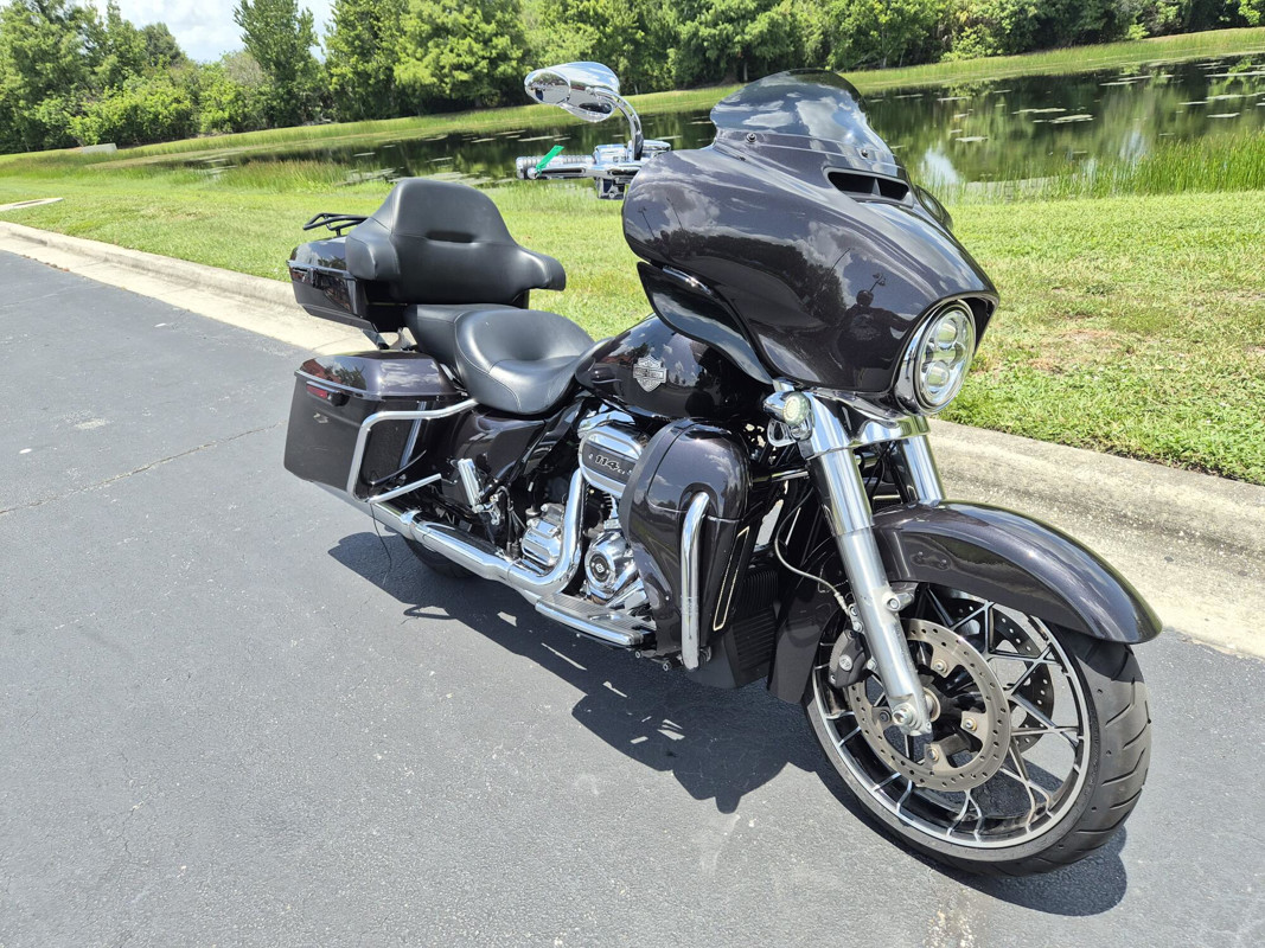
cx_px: 632
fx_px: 840
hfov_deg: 73.9
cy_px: 474
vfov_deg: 58.9
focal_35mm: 23
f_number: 1.8
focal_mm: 5.4
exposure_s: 1/2064
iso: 80
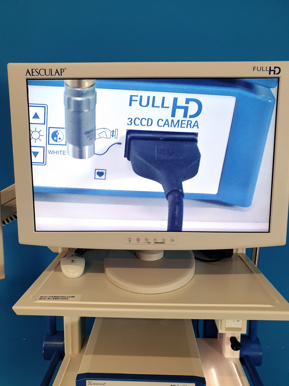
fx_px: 289
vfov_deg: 67.3
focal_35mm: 26
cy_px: 193
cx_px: 144
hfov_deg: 53.1
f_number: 2.4
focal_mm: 4.3
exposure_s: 1/50
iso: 160
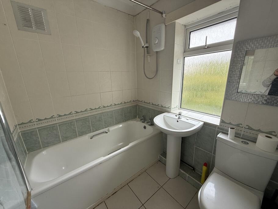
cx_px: 139
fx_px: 112
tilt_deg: -14.5
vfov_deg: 85.7
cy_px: 104
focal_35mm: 14
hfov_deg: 102.1
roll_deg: +0.8
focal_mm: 2.22
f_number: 2.2
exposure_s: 1/130
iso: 64
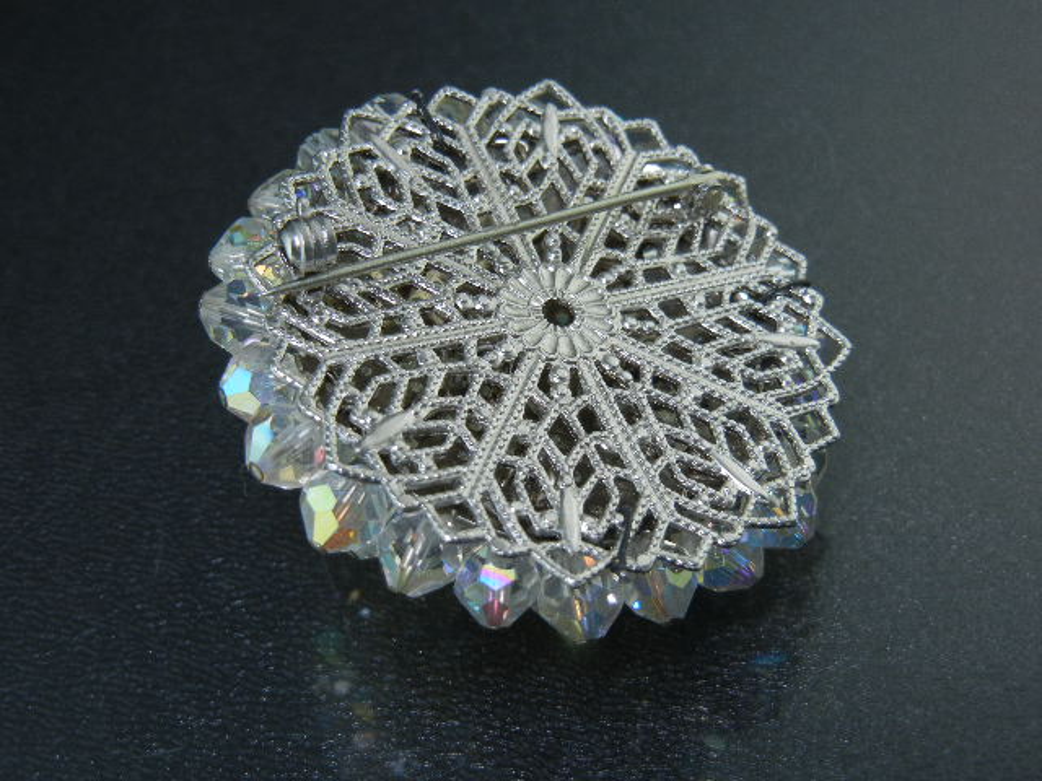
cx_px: 521
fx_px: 1776
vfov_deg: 24.8
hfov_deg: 32.7
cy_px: 390
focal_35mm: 59
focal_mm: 10.6
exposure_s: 1/35.1
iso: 200
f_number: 4
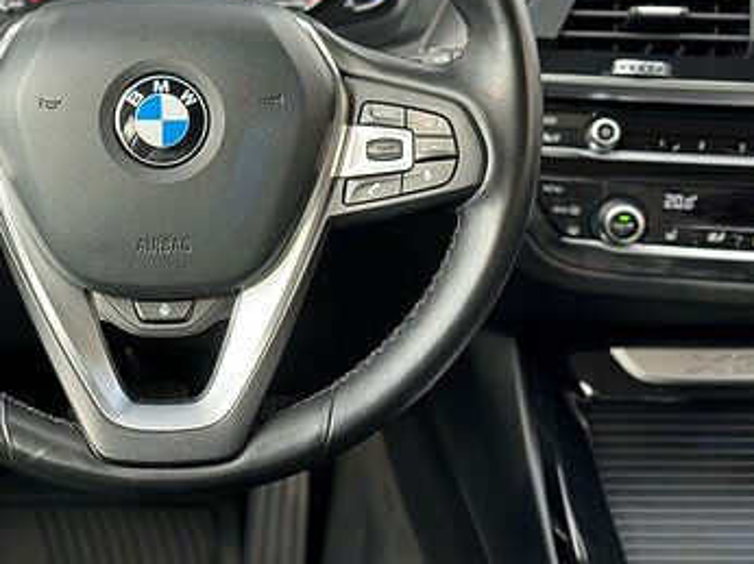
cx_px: 161
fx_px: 1654
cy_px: 139
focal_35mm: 76
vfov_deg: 19.2
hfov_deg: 25.3
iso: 100
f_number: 1.78
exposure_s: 1/60
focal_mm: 6.76
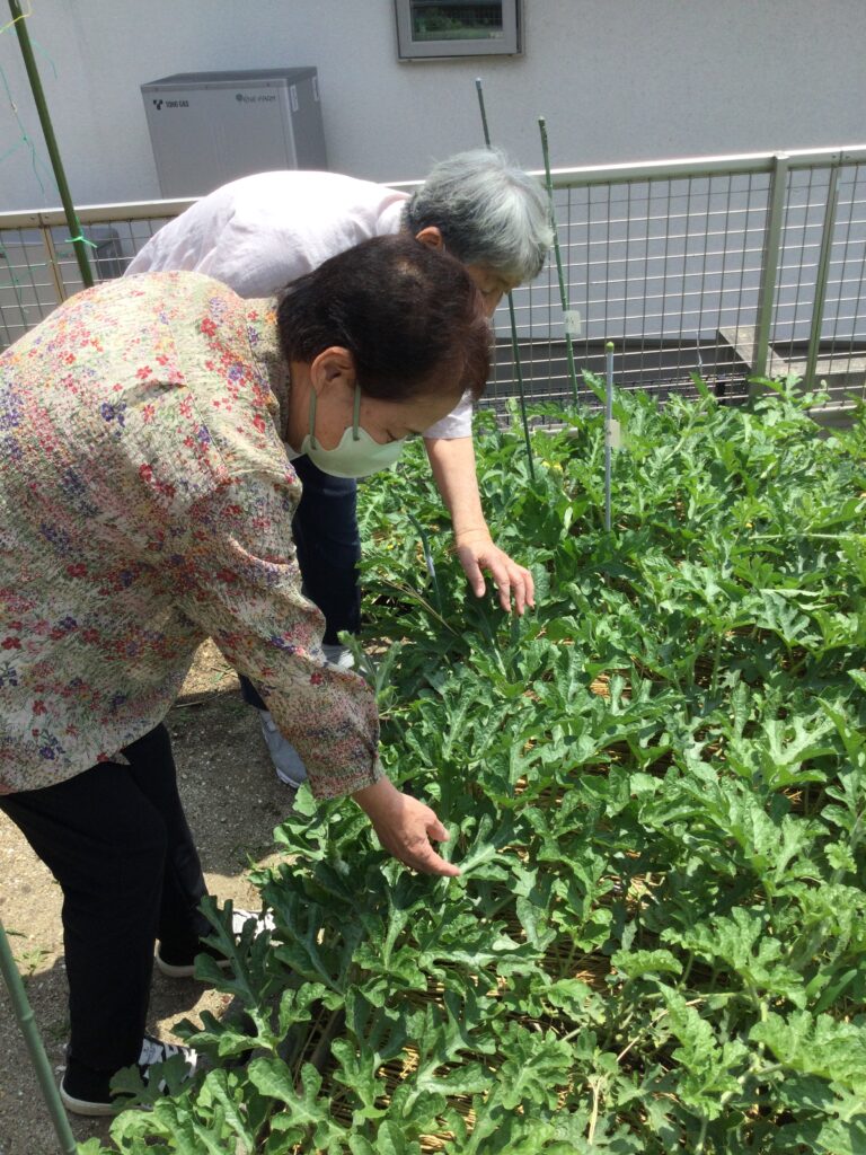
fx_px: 1034
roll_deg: +6.4
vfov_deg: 58.4
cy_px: 578
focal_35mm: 31
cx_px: 433
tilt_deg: -32.3
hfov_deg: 45.4
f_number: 2.4
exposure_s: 1/994
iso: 25
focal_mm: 3.3
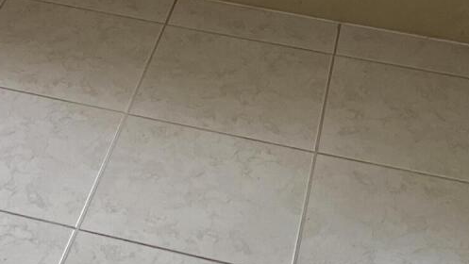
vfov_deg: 8.4
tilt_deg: -4.3
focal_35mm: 114
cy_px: -600
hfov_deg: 18.4
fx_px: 1418
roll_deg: -0.3
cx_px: 21
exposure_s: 1/120
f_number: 1.5
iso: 80
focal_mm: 5.7
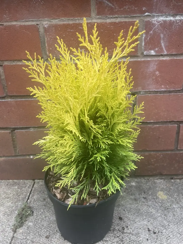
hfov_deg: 53.1
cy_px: 122
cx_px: 92
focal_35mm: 26
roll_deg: +2.4
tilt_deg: -21.4
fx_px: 183
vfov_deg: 67.3
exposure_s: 1/121
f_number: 1.6
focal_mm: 4.2
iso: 80
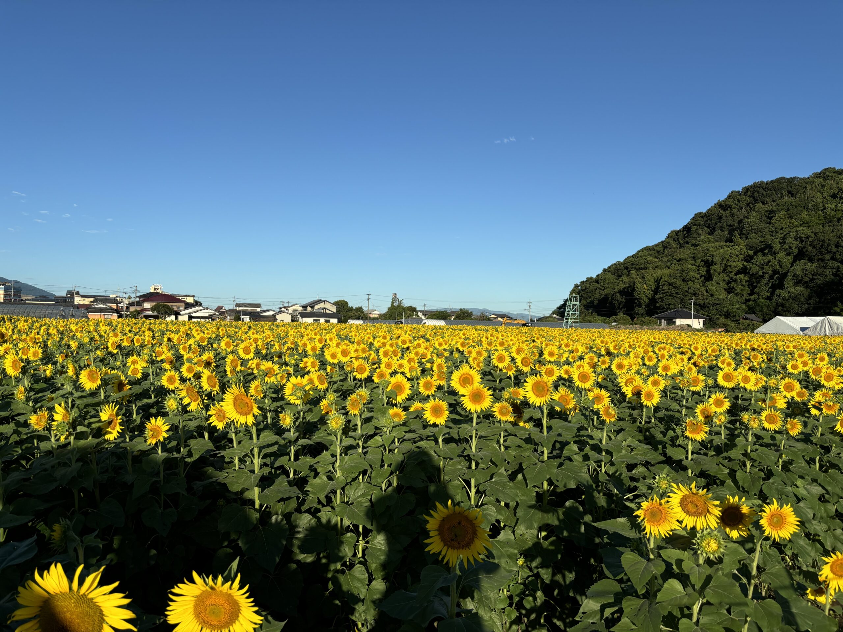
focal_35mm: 26
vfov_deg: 53.1
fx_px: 633
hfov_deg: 67.3
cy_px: 316
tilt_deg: +2.6
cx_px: 422
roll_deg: -1.8
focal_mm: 5.96
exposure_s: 1/3788
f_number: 1.6
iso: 50
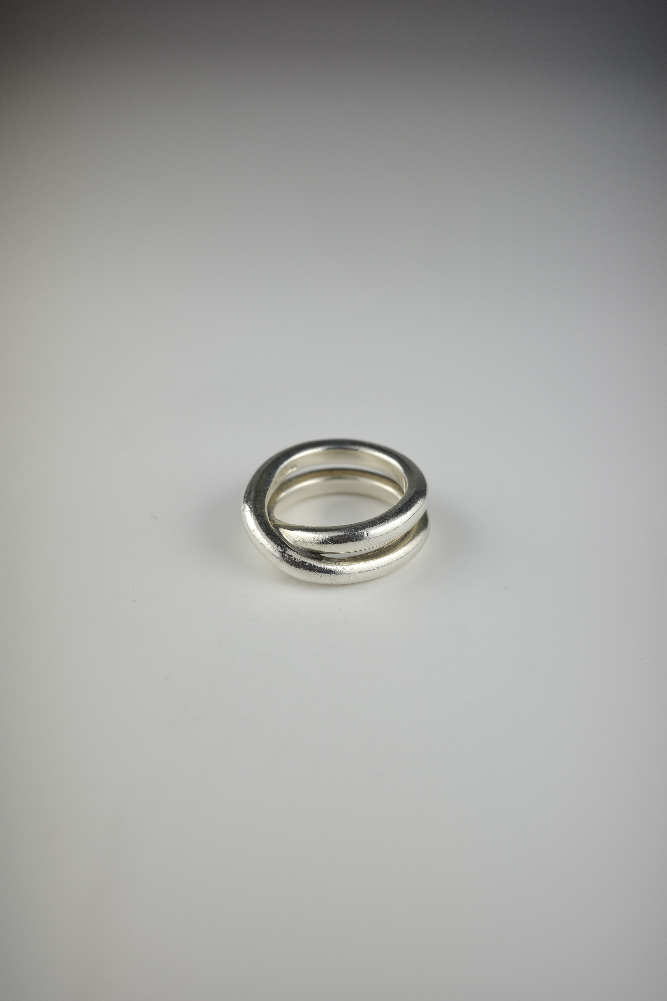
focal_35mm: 40
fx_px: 1112
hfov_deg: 33.4
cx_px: 334
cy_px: 500
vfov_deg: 48.5
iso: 100
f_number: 5
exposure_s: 1/160
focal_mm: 26
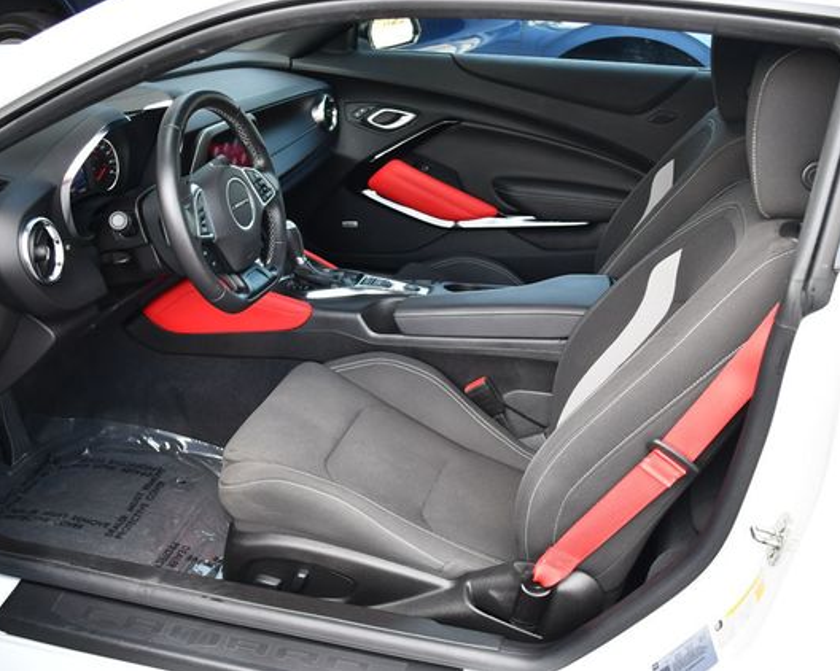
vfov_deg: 36.5
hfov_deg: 44.8
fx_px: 1019
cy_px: 334
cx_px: 393
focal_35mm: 41
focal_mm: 18
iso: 400
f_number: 3.5
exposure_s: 1/250
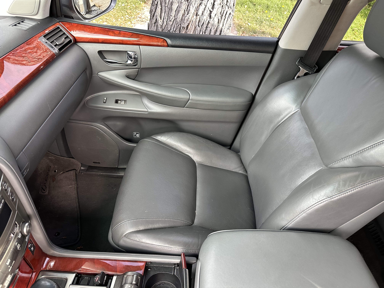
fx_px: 266
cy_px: 144
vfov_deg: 56.8
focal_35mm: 24
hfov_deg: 71.6
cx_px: 192
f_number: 1.78
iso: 200
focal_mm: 6.86
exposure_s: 1/121
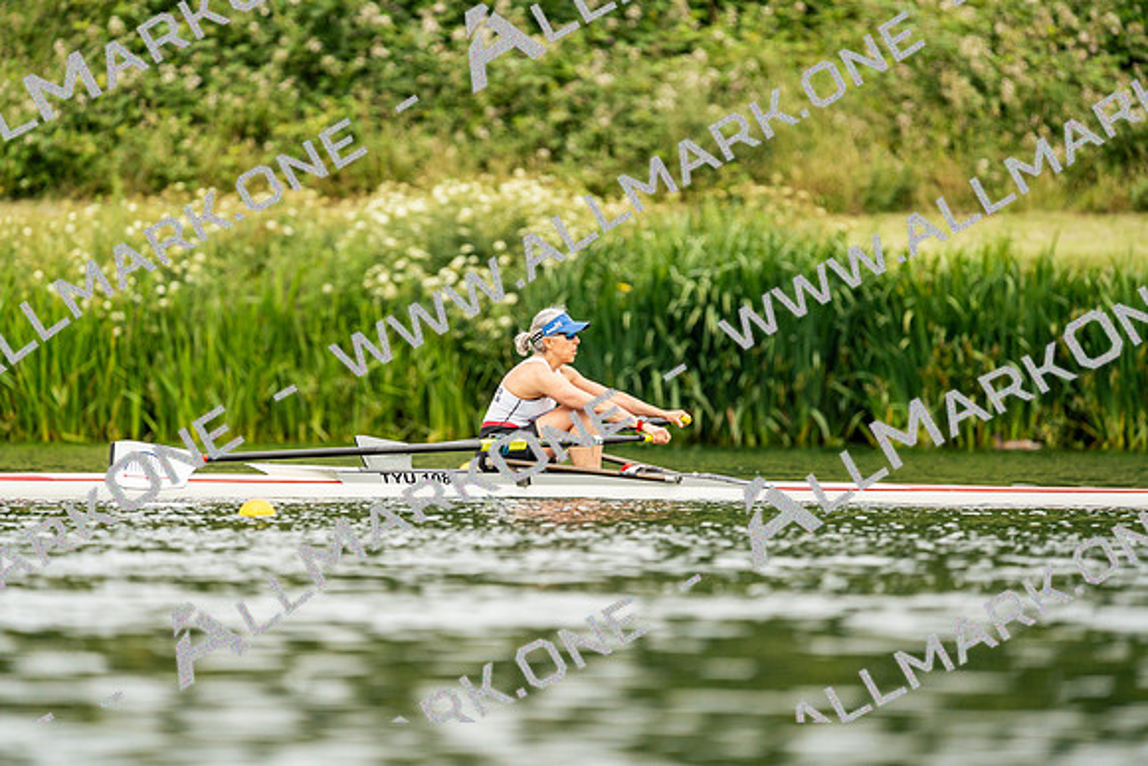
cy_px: 383
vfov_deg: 2.3
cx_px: 574
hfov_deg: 3.4
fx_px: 19137
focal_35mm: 600
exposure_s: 1/2000
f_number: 6.3
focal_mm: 600
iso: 640
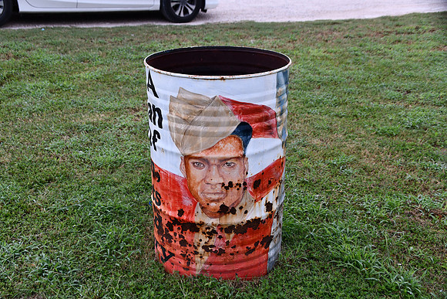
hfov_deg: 46.4
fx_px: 522
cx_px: 224
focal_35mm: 42
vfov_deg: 31.9
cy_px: 150
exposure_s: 1/250
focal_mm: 28
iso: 400
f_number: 5.6
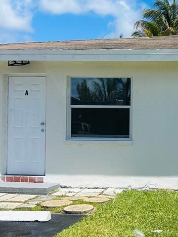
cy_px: 116
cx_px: 198
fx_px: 446
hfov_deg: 21.4
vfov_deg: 29.8
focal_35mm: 65
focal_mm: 5.7
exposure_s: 1/5587
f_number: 1.5
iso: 50
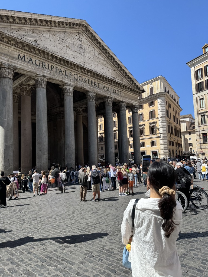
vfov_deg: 71.6
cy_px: 138
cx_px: 104
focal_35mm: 24
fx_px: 192
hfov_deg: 56.8
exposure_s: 1/3247
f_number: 1.78
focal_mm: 6.76
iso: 80
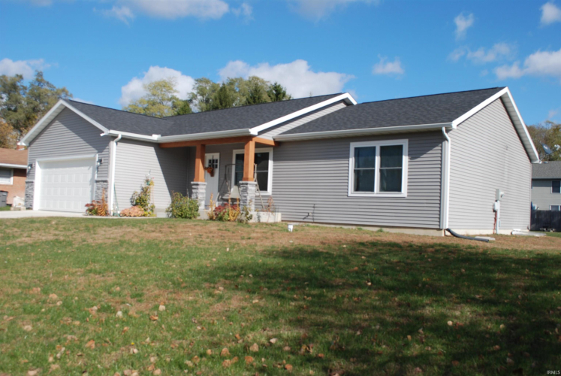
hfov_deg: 57.2
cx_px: 280
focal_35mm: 33
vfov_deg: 40.1
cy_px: 188
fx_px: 515
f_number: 8
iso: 100
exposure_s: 1/250
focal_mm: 22
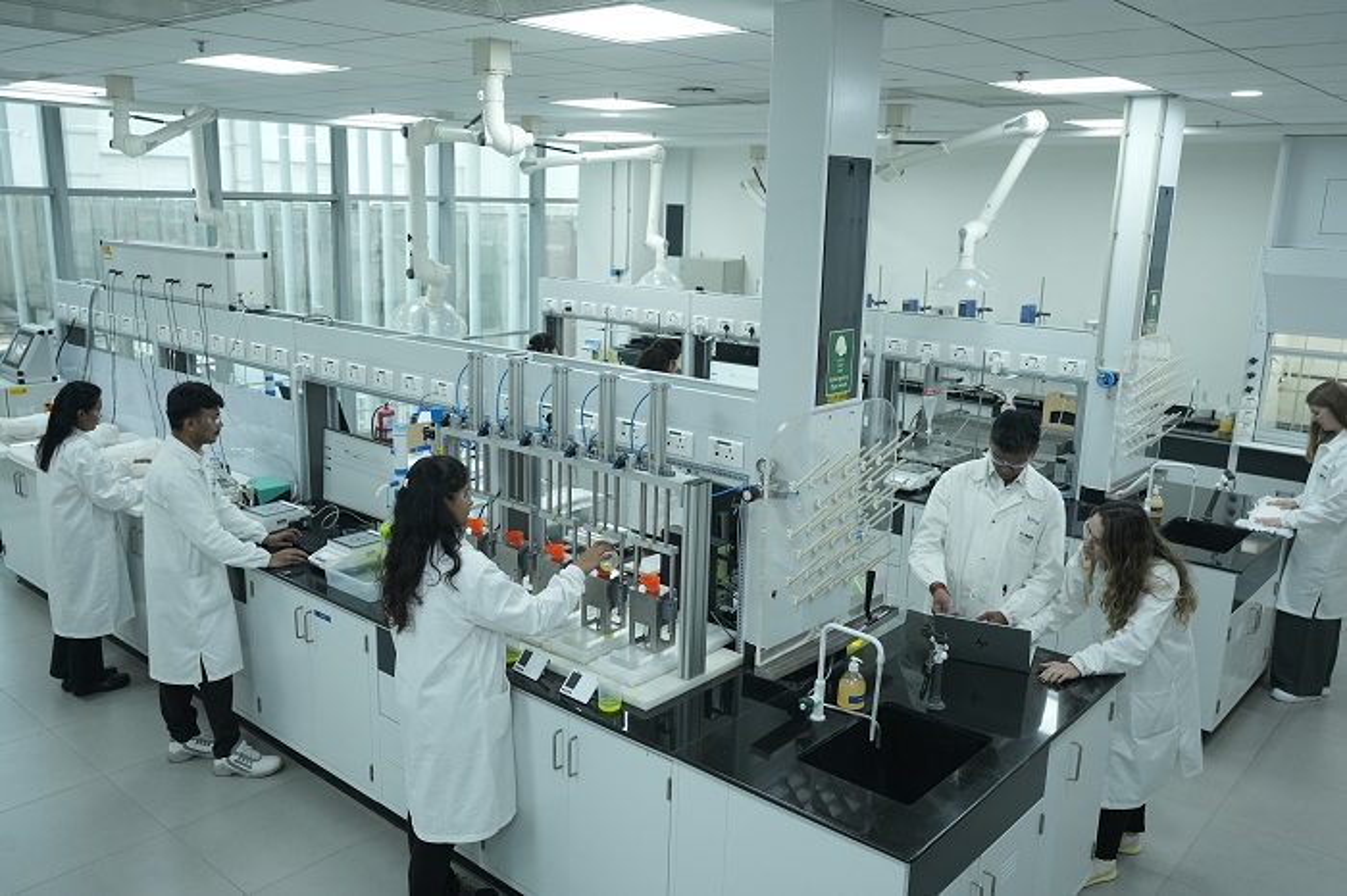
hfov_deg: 63.7
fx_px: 1085
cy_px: 448
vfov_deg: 44.9
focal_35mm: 29
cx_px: 674
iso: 2000
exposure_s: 1/160
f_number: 5
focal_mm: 29
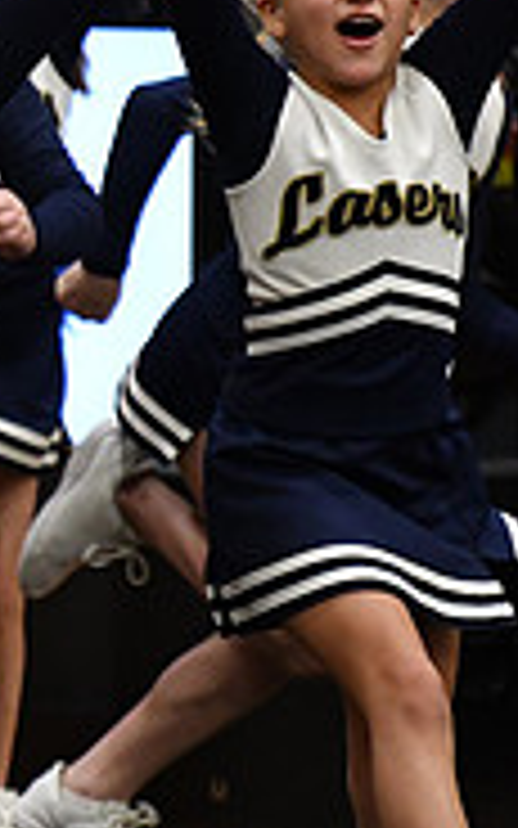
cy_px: 79
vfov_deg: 2.2
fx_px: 21752
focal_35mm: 963
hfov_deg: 1.4
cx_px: -712
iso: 4000
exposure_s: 1/800
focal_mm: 200
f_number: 2.8
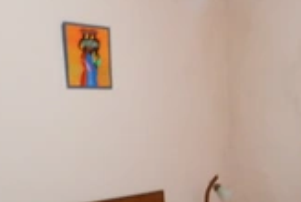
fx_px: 536
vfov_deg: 19.8
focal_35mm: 64
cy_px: 253
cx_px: 229
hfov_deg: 30.8
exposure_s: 1/1.3
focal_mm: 4
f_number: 3.4
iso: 400
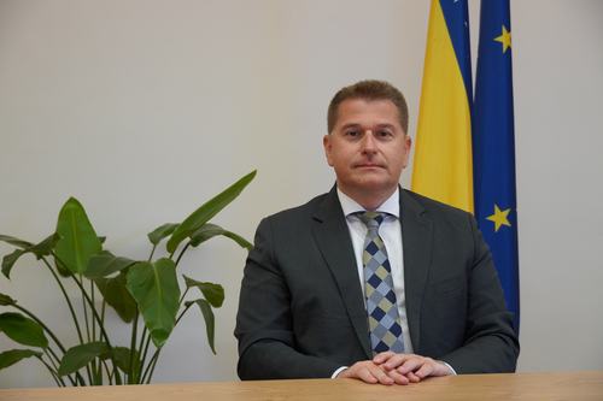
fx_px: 1155
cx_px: 302
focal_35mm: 69
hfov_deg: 29.3
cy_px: 200
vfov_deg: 19.7
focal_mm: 46
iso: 1000
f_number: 5
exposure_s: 1/160
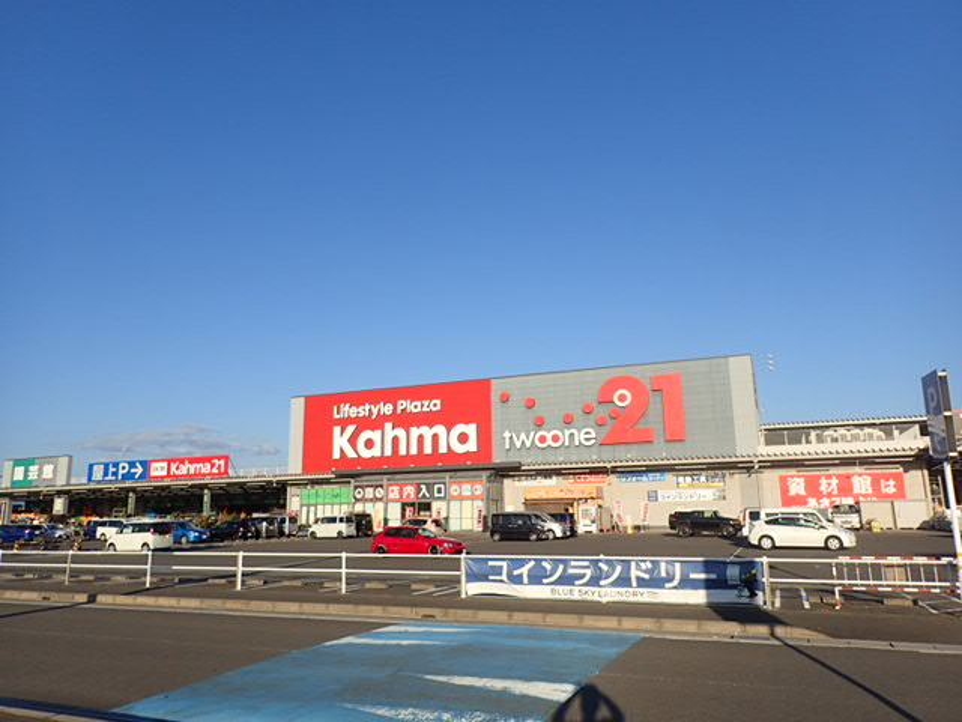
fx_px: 695
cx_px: 481
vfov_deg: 54.9
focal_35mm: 25
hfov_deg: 69.4
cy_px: 361
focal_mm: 4.5
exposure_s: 1/200
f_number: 8
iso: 100
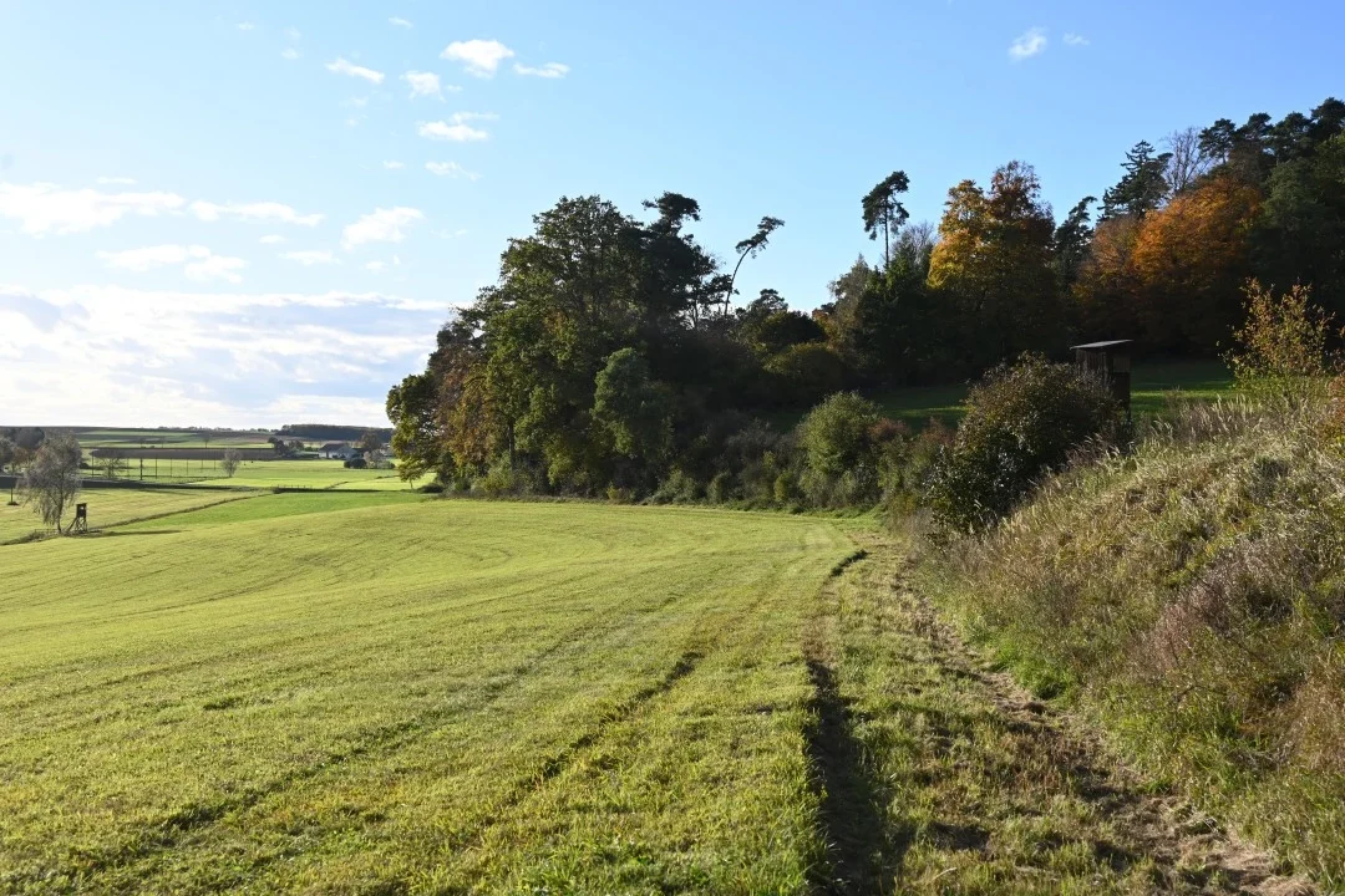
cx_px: 672
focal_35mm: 42
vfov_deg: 31.9
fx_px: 1569
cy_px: 448
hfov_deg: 46.4
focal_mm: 42
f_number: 6.3
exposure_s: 1/320
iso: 100
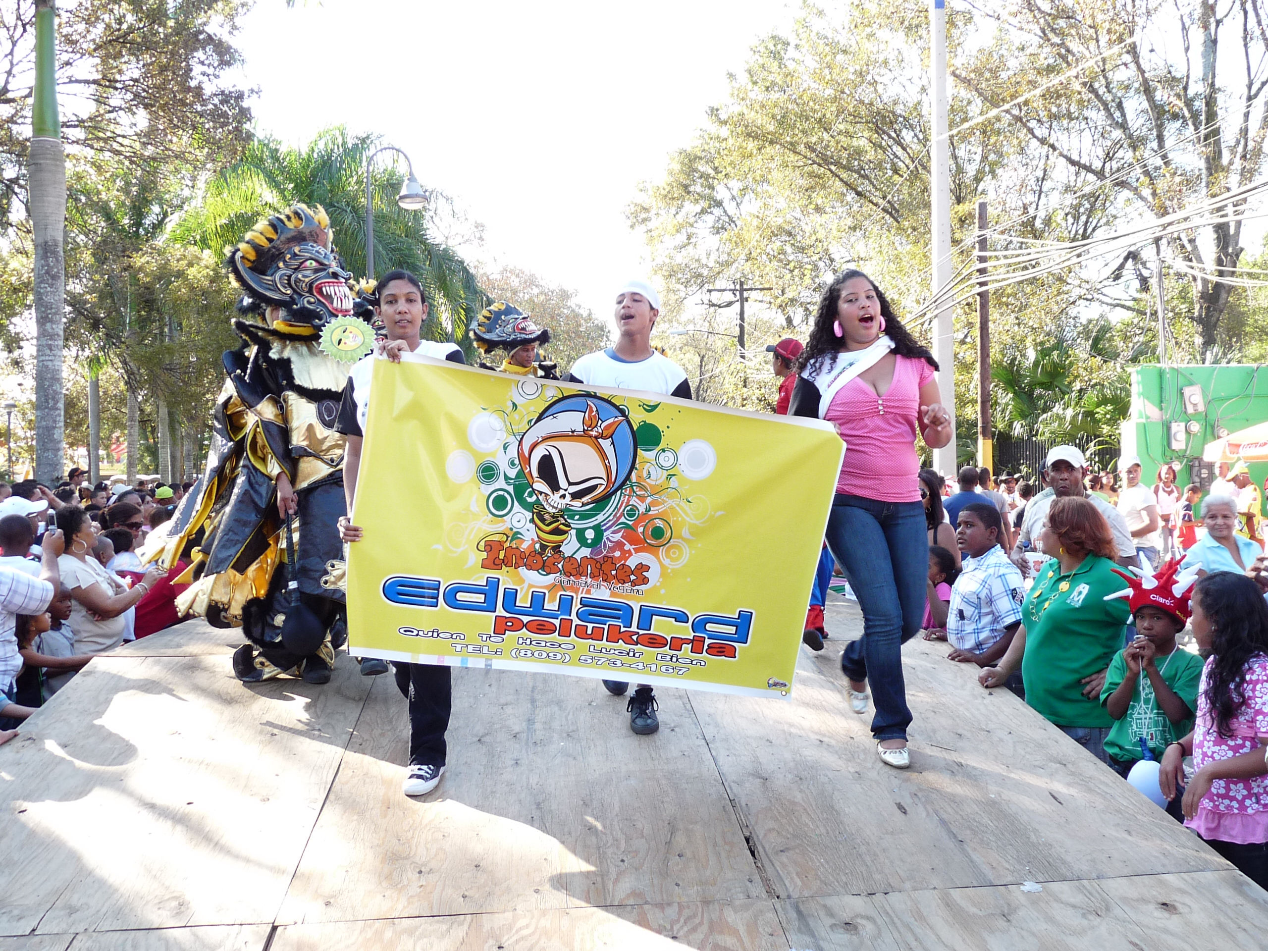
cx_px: 634
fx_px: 1245
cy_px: 476
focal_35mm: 34
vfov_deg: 41.8
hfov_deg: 54.0
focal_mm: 4.8
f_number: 3.2
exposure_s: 1/100
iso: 100
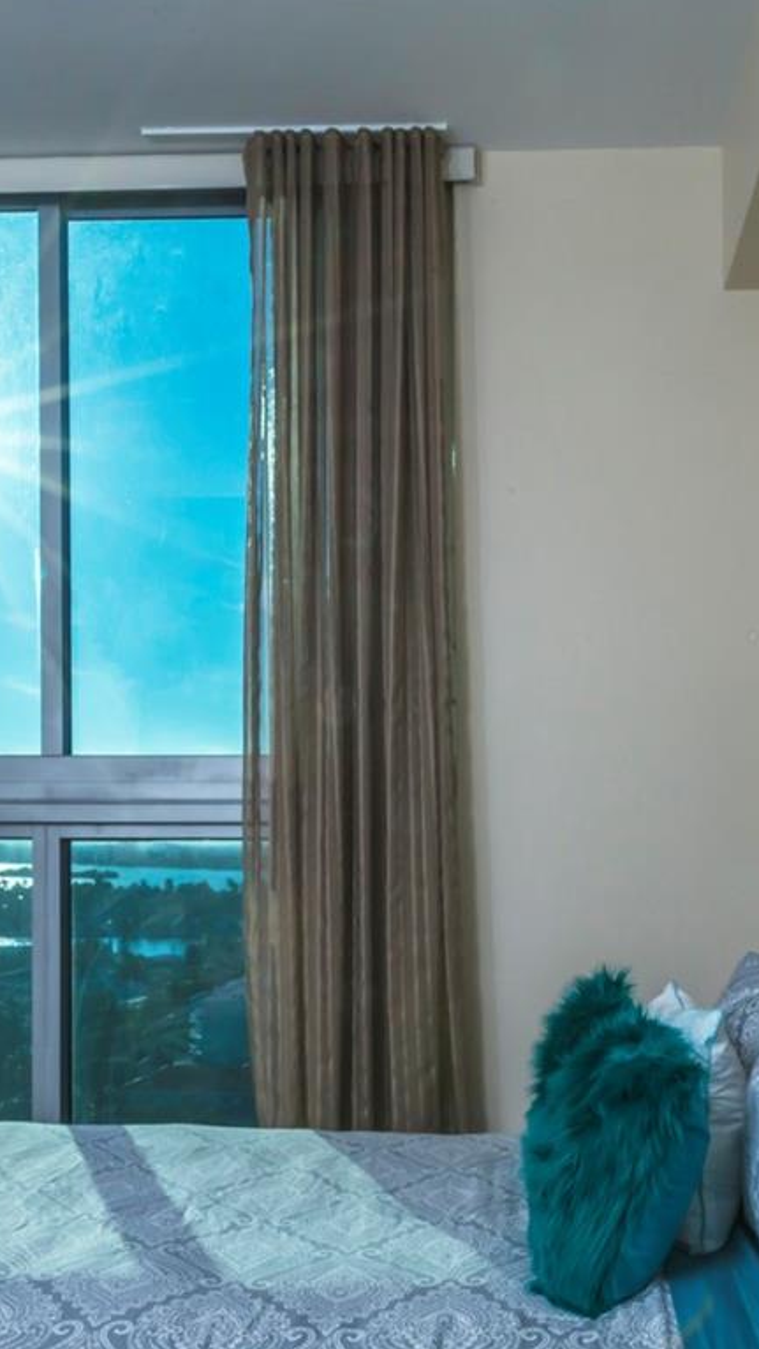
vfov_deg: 55.2
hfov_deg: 32.3
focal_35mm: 35
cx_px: 97
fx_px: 1252
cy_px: 923
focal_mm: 16
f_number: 22
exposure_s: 1/160
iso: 400
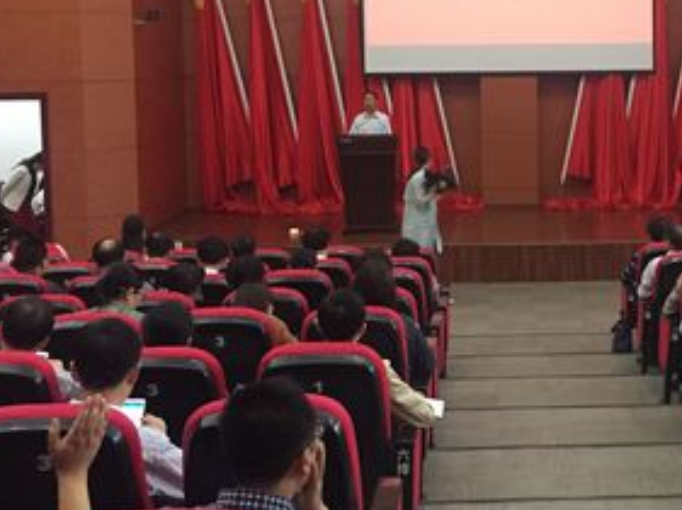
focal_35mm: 62
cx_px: 544
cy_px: 148
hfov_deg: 30.5
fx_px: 1220
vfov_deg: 23.4
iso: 250
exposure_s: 1/25
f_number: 2.2
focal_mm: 4.15
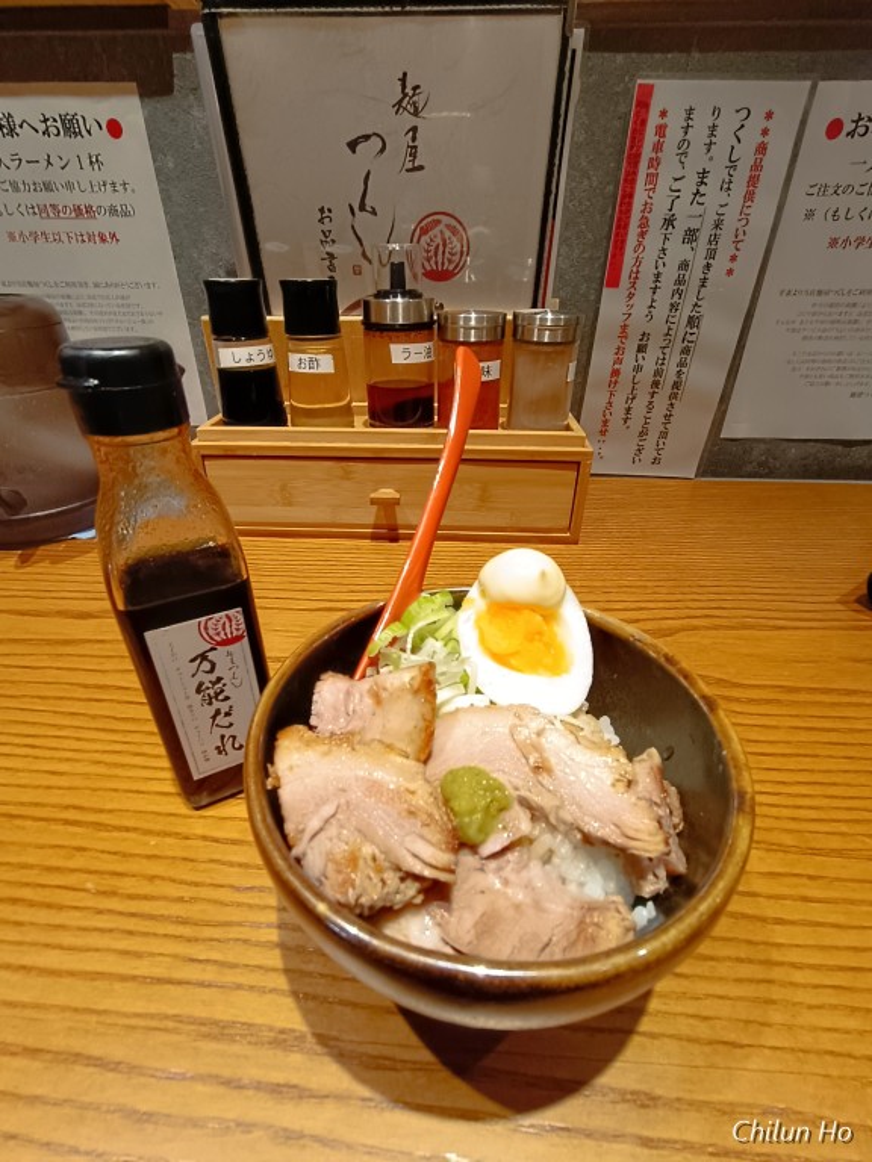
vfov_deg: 94.5
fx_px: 537
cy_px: 581
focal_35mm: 16
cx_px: 436
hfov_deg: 78.1
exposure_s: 1/50
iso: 298
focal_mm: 1.66
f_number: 2.2
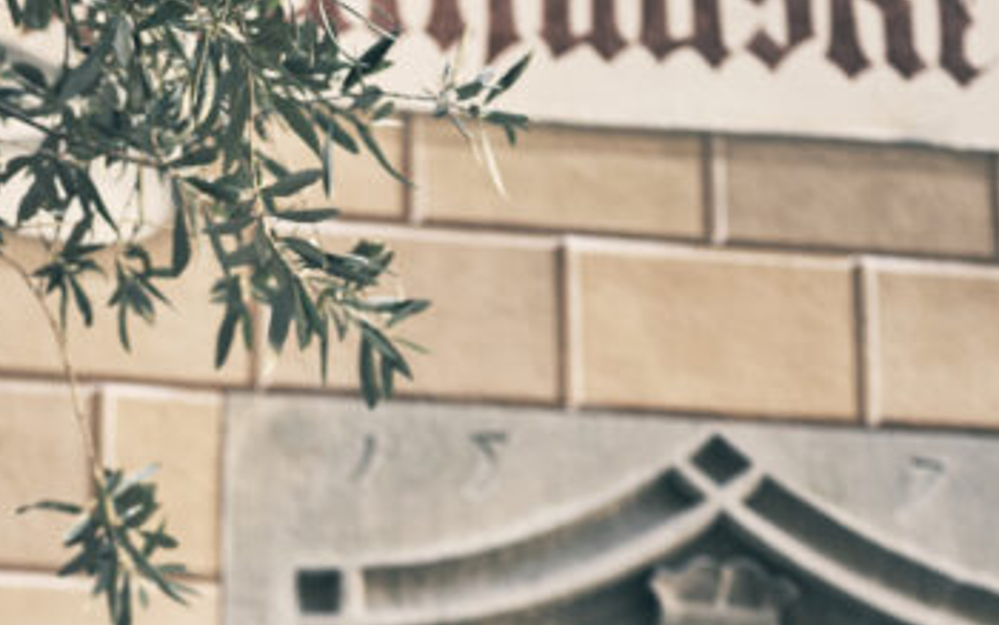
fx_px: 3377
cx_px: 117
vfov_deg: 10.3
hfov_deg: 16.6
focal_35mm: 124
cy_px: 845
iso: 160
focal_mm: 50
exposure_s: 1/40
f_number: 3.5
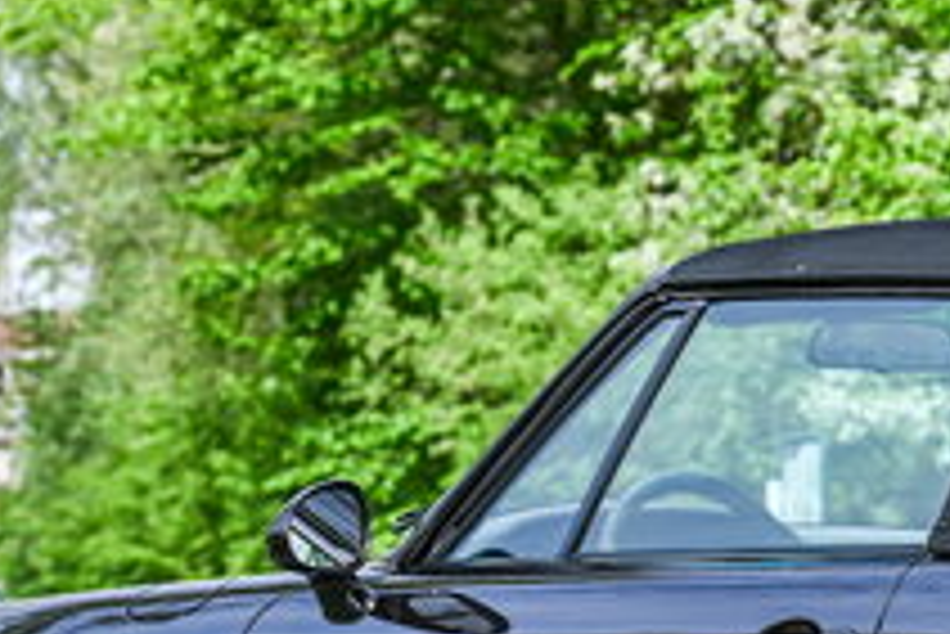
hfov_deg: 9.3
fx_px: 5757
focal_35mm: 218
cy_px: 443
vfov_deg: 6.3
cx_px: 1121
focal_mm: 60
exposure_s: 1/500
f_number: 4.5
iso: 100
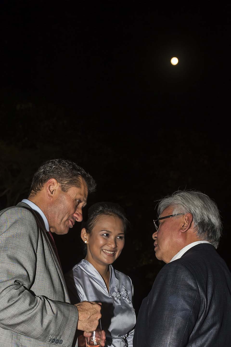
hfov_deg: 49.5
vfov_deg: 69.4
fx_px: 250
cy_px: 174
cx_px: 116
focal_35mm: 26
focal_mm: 26
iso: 400
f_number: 5.6
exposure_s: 1/60
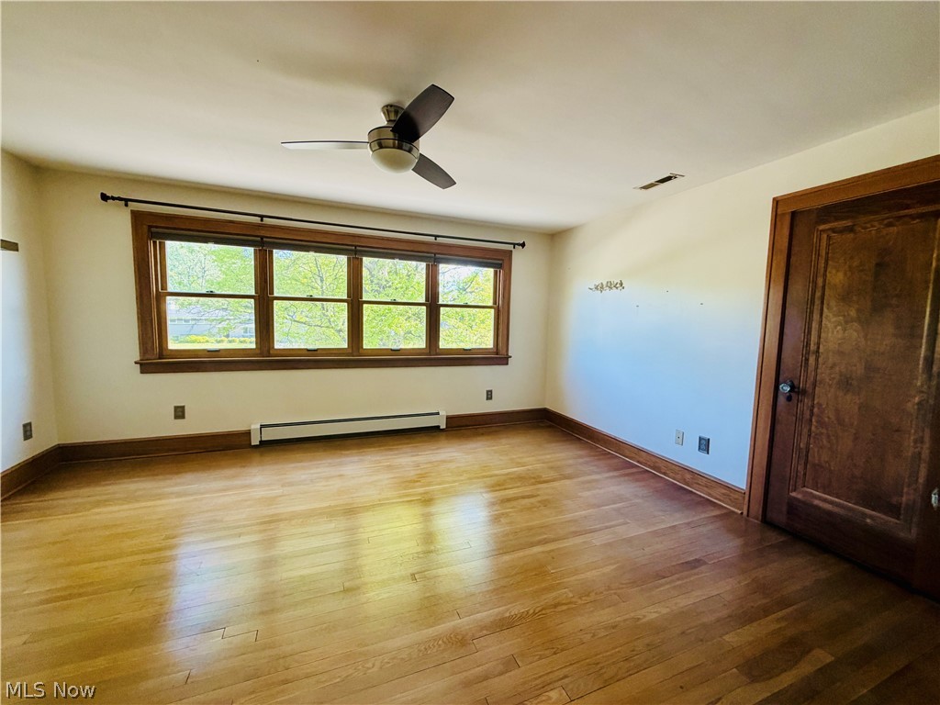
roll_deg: -1.1
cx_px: 470
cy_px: 352
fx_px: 380
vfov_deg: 85.7
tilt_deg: -4.8
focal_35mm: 14
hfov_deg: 102.1
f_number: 2.2
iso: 200
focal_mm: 2.22
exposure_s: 1/60
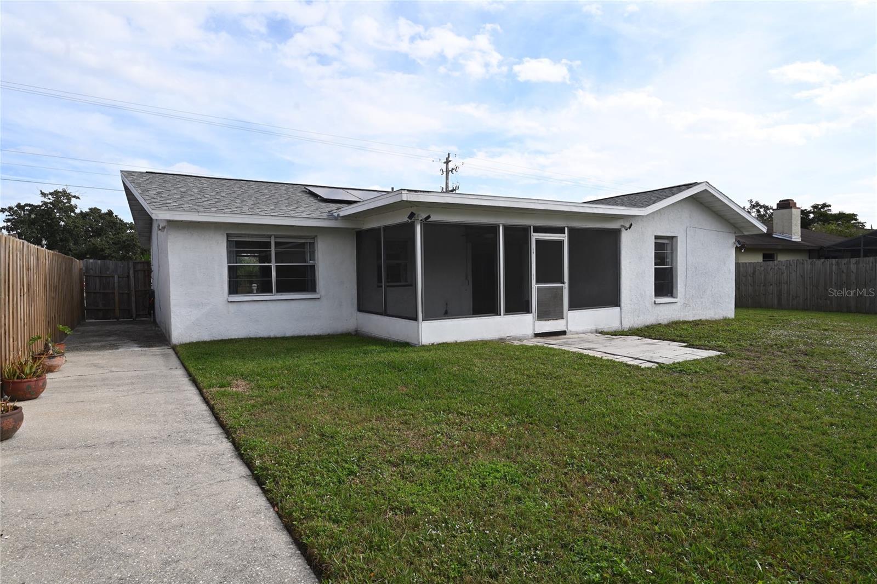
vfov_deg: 60.7
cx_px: 438
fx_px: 499
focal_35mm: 20
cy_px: 292
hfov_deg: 82.6
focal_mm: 20.5
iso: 100
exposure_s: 1/200
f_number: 9
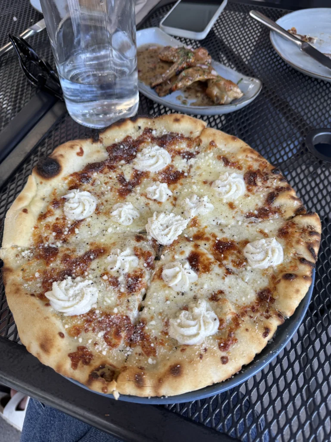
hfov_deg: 56.8
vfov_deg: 71.6
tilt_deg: -53.8
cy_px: 221
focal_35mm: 24
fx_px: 306
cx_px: 166
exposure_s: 1/121
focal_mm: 6.76
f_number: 1.78
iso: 125
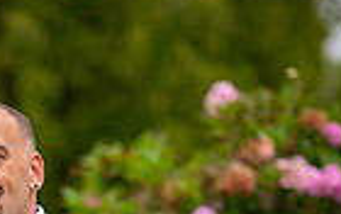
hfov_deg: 7.5
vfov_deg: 4.7
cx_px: -1
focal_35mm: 278
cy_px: 394
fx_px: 2588
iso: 640
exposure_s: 1/3200
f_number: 2.2
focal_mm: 85
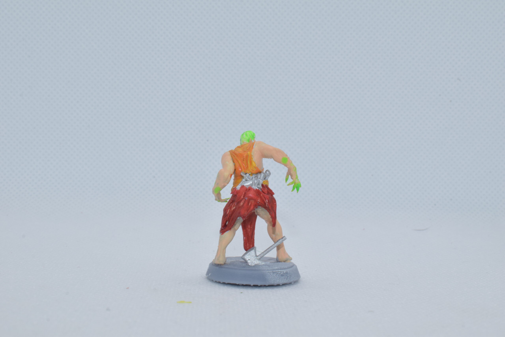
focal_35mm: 60
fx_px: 842
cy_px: 168
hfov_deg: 33.4
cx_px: 252
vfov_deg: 22.6
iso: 800
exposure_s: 1/125
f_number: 22
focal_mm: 40
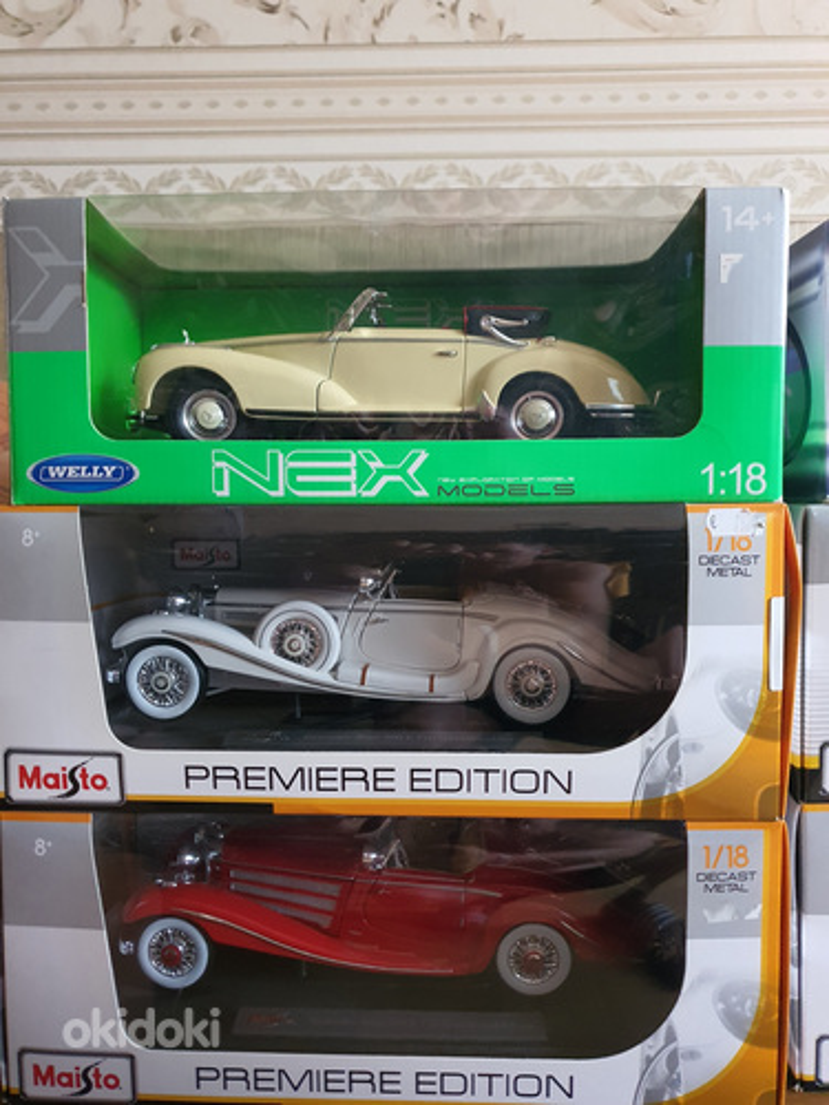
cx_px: 414
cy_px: 552
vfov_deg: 67.3
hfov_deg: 53.1
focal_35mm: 26
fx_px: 830
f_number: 1.5
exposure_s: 1/50
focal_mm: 4.3
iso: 500
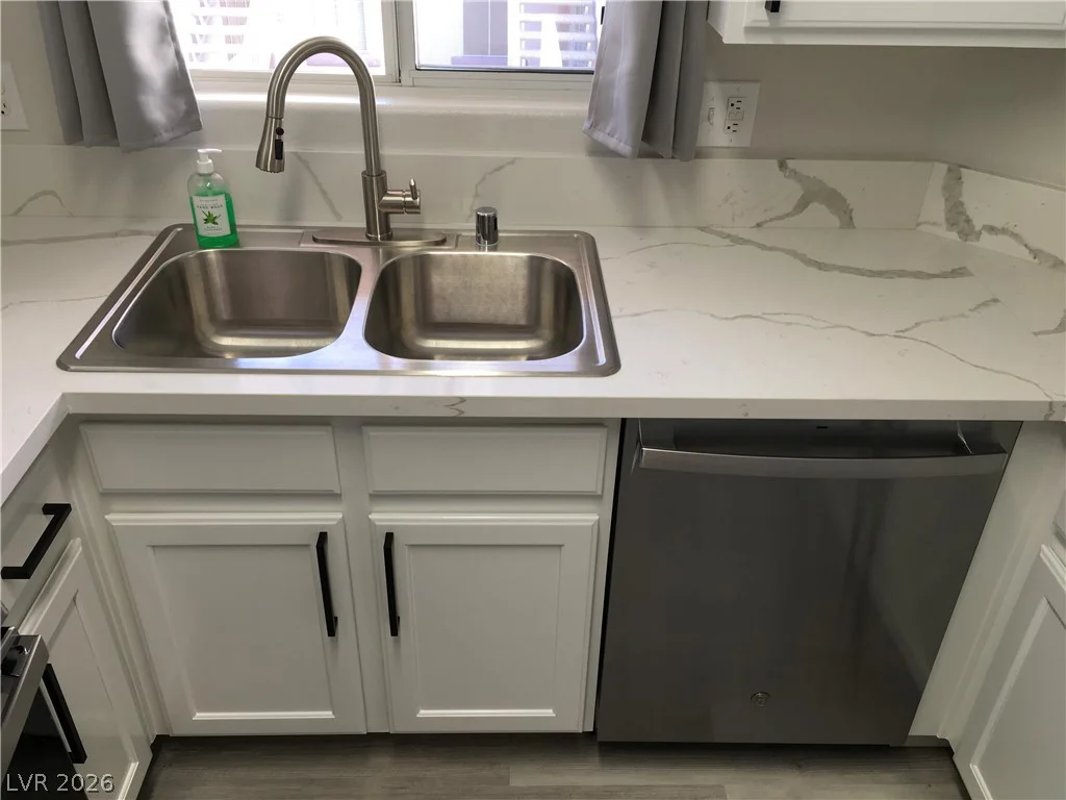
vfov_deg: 48.2
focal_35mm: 29
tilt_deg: -32.5
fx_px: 893
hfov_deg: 61.7
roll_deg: -1.4
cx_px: 533
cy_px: 400
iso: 32
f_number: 2.2
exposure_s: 1/40
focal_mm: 4.15
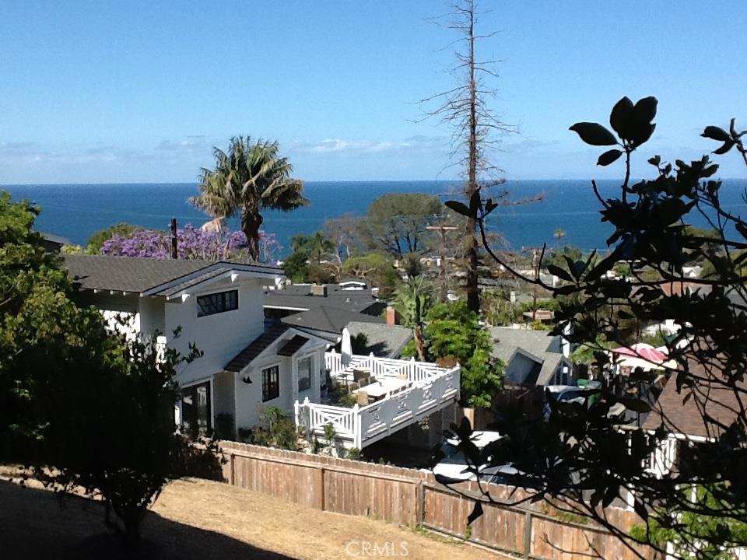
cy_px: 280
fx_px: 950
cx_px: 374
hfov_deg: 42.9
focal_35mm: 44
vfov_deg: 32.9
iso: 40
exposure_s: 1/1337
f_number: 2.4
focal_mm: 2.03
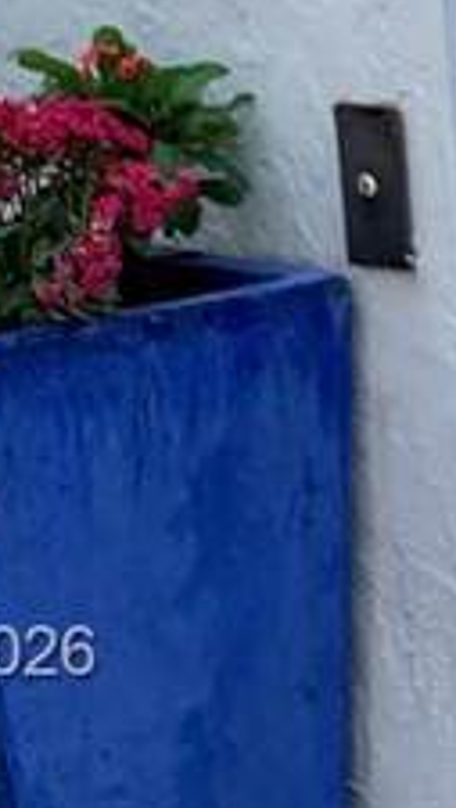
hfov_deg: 6.7
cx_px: 1501
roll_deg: +0.7
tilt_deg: -12.4
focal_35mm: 161
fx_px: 3452
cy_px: 657
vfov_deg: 13.3
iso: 25
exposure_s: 1/783
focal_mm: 4.25
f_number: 1.8
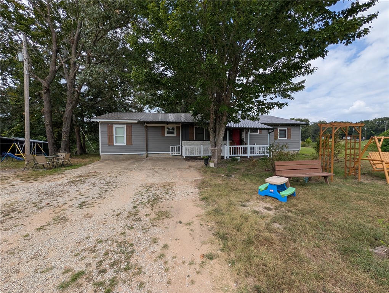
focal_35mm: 12
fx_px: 135
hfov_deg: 110.5
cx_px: 194
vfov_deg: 94.6
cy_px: 146
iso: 44
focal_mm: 2.02
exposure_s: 1/2786
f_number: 1.7
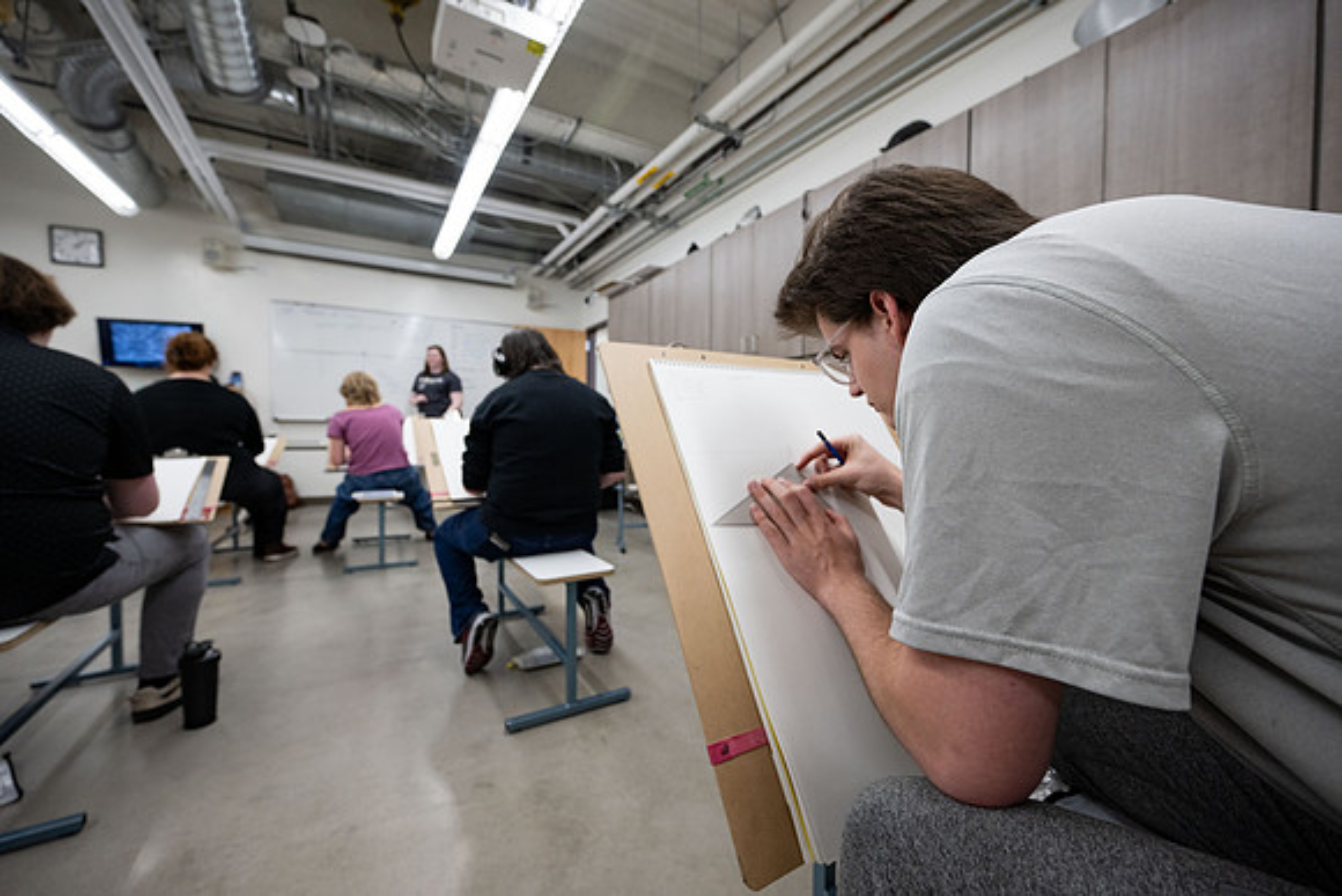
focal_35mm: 14
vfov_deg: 81.2
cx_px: 671
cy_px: 448
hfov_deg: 104.2
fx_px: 522
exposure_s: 1/160
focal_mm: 14
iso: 800
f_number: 4
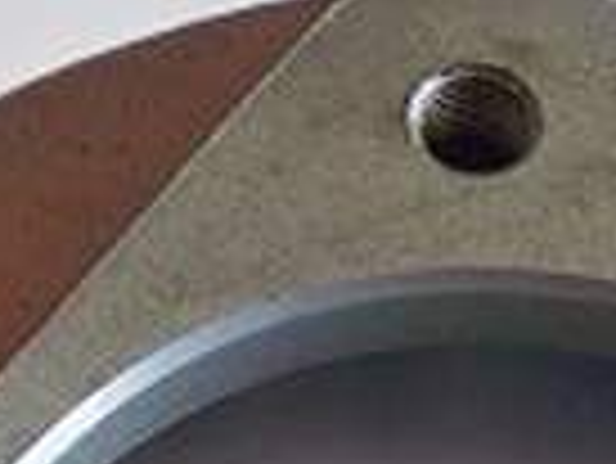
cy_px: 910
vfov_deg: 7.1
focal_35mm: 204
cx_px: 333
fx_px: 3633
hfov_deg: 9.7
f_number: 3.1
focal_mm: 6.3
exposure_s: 1/50
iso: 100
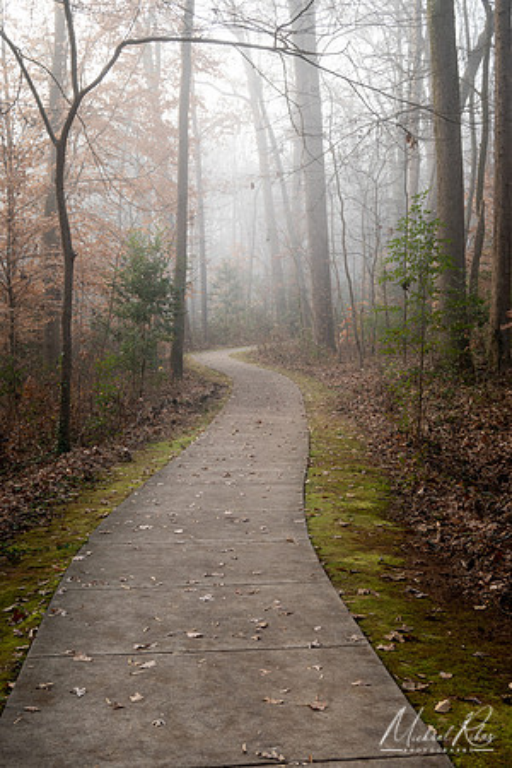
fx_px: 1056
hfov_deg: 27.3
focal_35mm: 50
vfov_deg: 40.0
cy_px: 384
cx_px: 256
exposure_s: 1/50
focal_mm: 33
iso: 250
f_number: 8
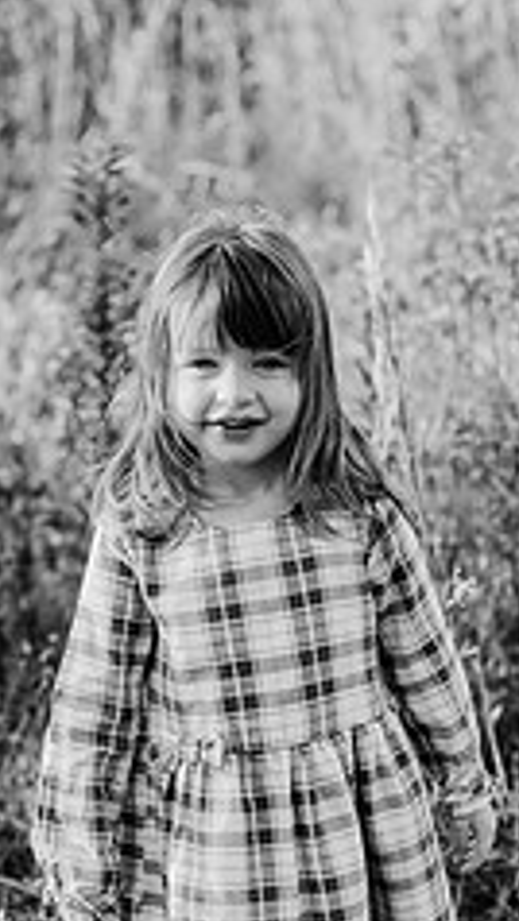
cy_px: 666
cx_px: 221
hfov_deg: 12.2
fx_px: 2420
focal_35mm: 99
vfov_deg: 21.4
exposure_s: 1/1000
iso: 500
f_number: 2.8
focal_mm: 50
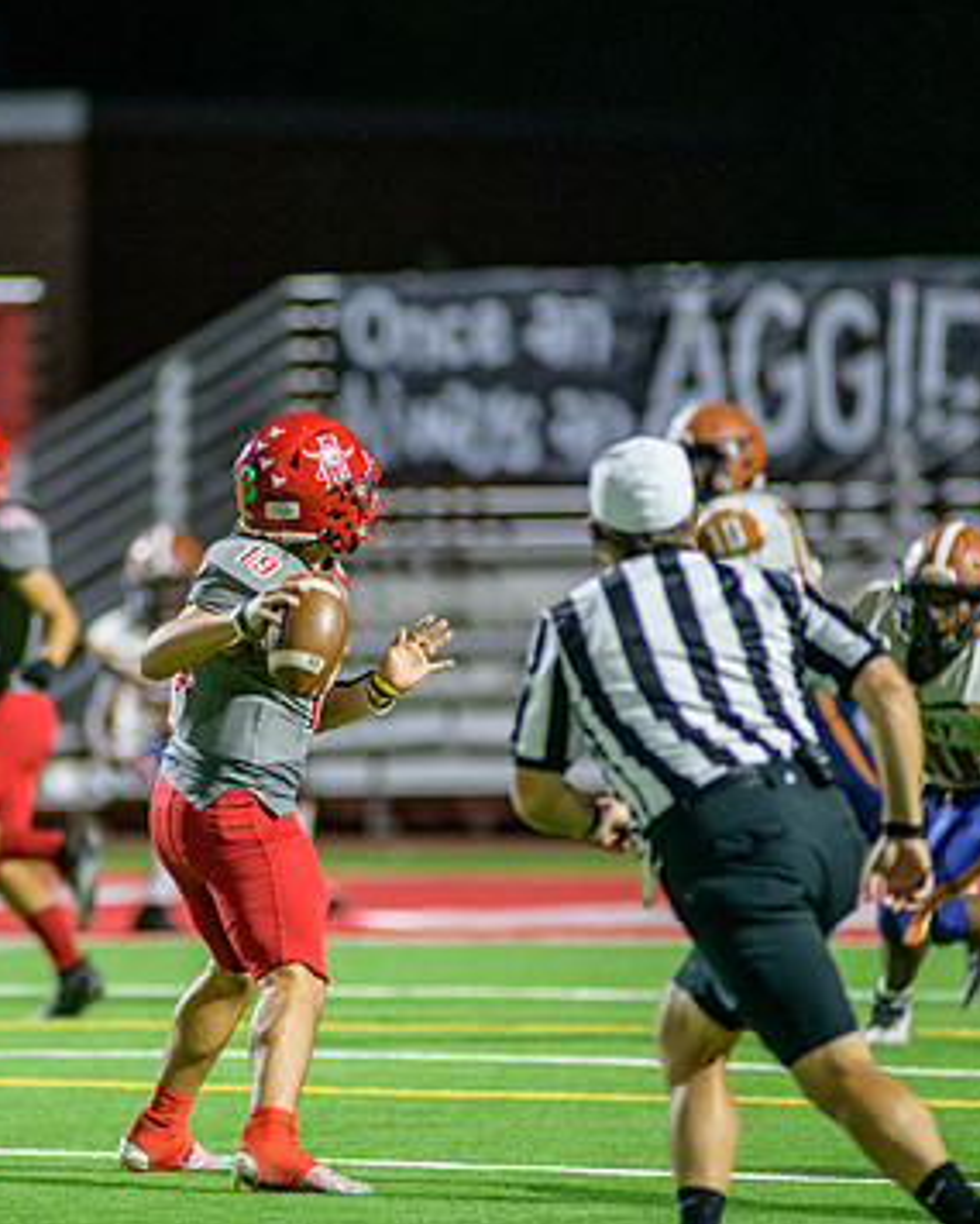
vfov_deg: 4.2
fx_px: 16634
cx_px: 182
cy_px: 652
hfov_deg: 3.4
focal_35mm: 459
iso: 2000
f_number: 2.8
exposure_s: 1/500
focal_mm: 300
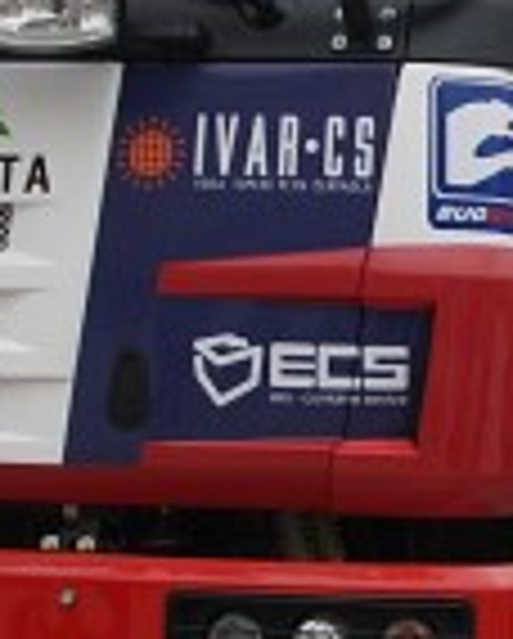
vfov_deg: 12.7
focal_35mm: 152
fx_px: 2879
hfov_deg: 9.9
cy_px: 243
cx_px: 774
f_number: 5
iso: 100
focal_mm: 24
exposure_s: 1/50
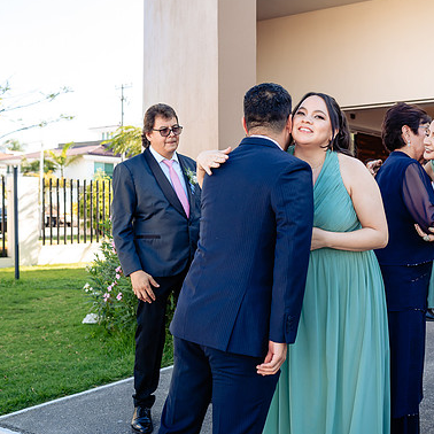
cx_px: 325
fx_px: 667
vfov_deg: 36.1
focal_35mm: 47
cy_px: 212
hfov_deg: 35.3
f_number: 4.5
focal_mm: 35
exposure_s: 1/250
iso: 200
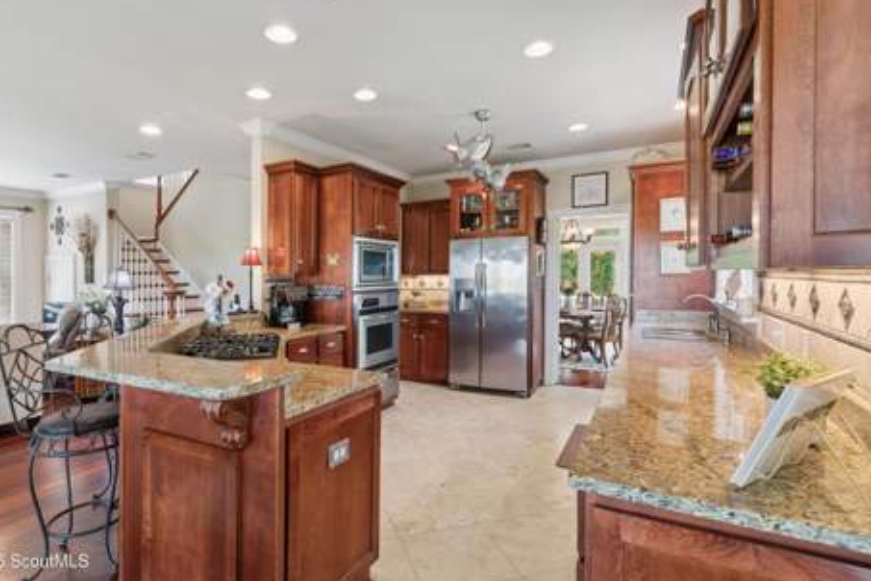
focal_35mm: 18
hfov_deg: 89.9
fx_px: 435
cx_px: 413
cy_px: 281
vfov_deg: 67.4
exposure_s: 1/8
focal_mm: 17
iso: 250
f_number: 8
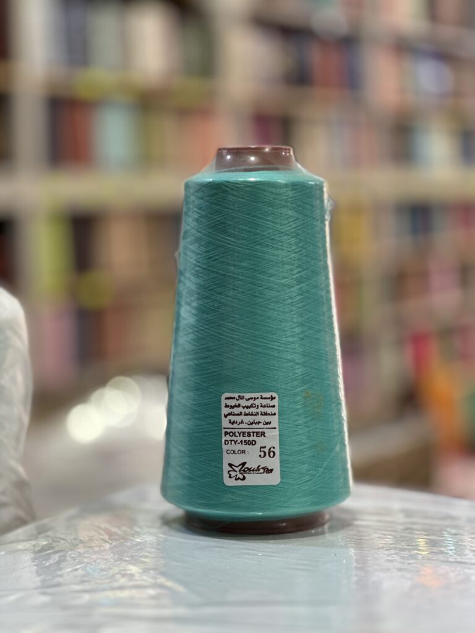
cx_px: 238
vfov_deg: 25.3
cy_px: 316
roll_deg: +0.4
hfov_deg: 19.1
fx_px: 1409
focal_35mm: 77
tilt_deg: -3.9
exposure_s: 1/33
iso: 125
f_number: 2.8
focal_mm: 9
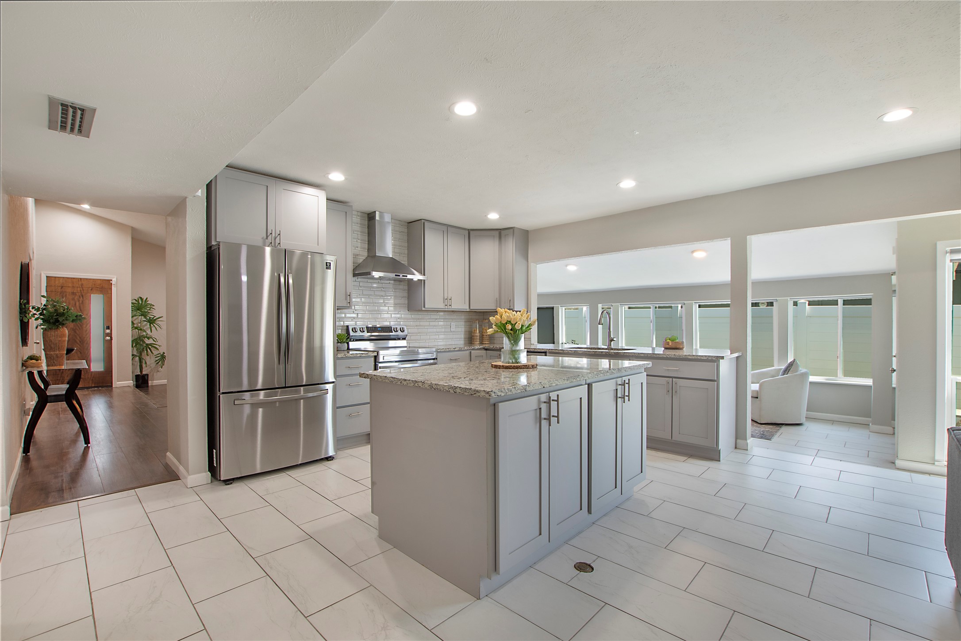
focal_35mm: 15
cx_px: 480
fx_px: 400
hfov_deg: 100.4
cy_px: 320
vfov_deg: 77.3
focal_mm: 10
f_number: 8
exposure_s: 1/10
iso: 100
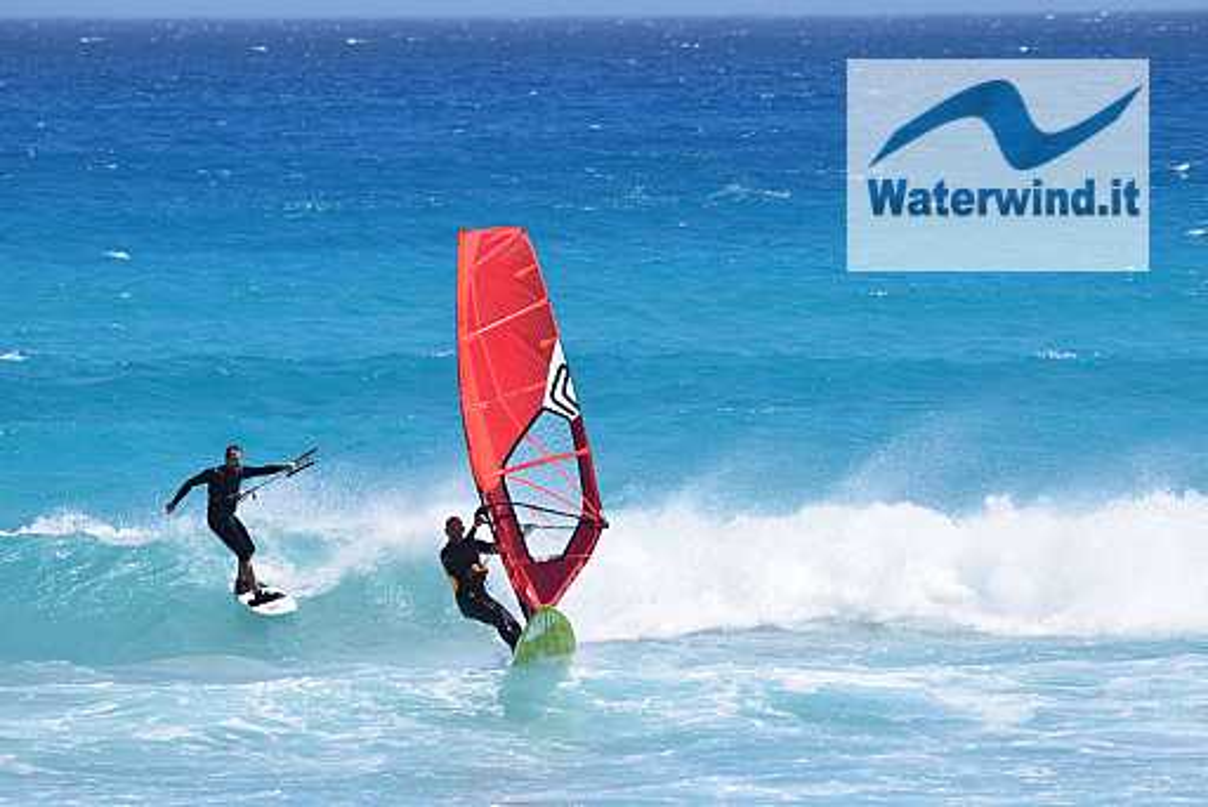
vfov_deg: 3.1
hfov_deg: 4.6
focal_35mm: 450
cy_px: 404
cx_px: 604
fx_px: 15108
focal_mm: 300
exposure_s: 1/800
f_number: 7.1
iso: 200
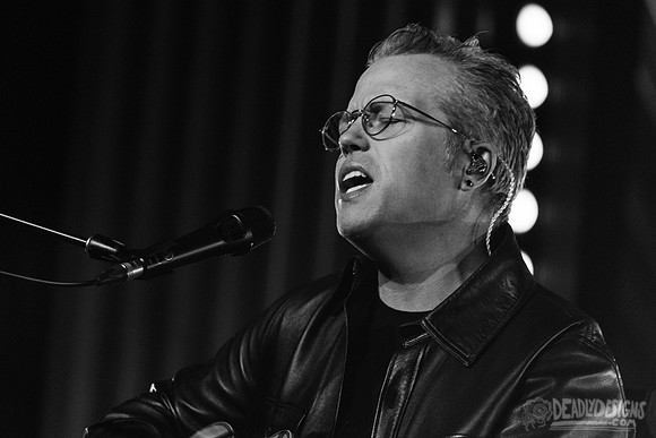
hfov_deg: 4.6
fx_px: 8202
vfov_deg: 3.1
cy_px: 219
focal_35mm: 450
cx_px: 328
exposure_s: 1/125
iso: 2500
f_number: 6
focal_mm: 450
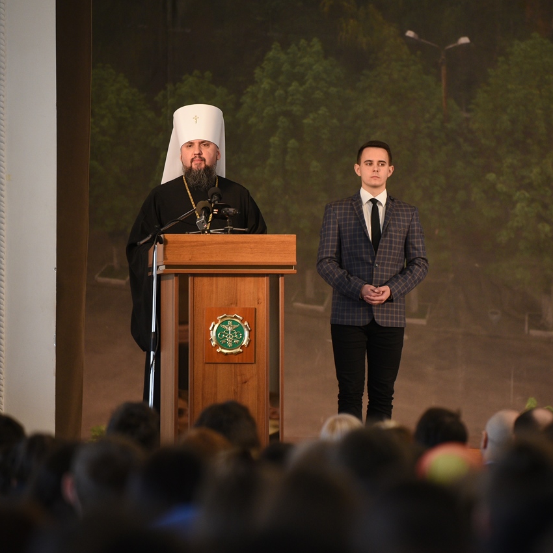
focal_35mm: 256
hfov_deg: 6.8
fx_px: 4627
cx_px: 358
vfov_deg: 6.8
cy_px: 277
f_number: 2.8
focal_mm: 200
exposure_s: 1/160
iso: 1250
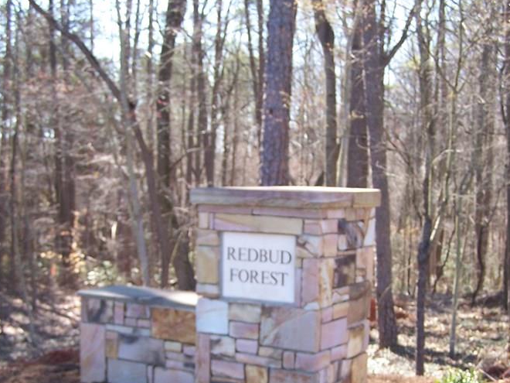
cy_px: 289
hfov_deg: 32.7
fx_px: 869
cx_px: 285
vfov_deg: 24.5
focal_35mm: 59
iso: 80
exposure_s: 1/160
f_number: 2.8
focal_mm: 6.3
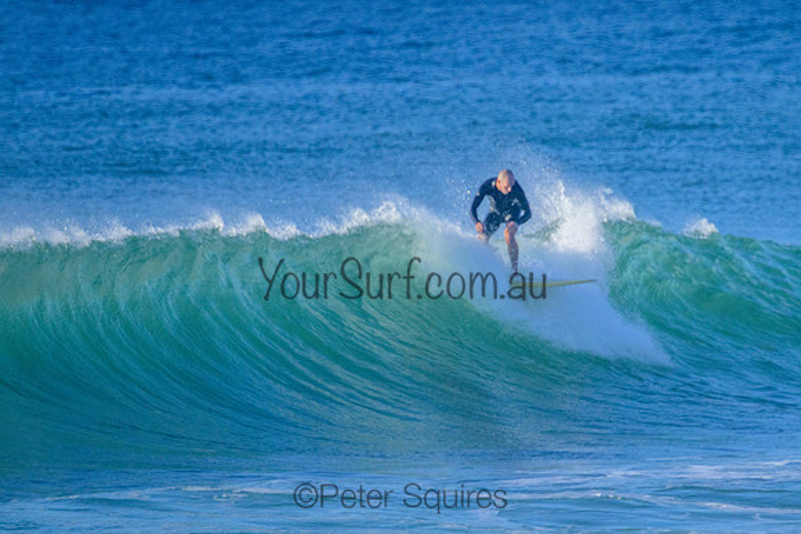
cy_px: 300
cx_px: 548
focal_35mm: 1094
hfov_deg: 1.9
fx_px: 24340
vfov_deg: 1.3
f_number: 11
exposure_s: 1/2000
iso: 2000
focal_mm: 800
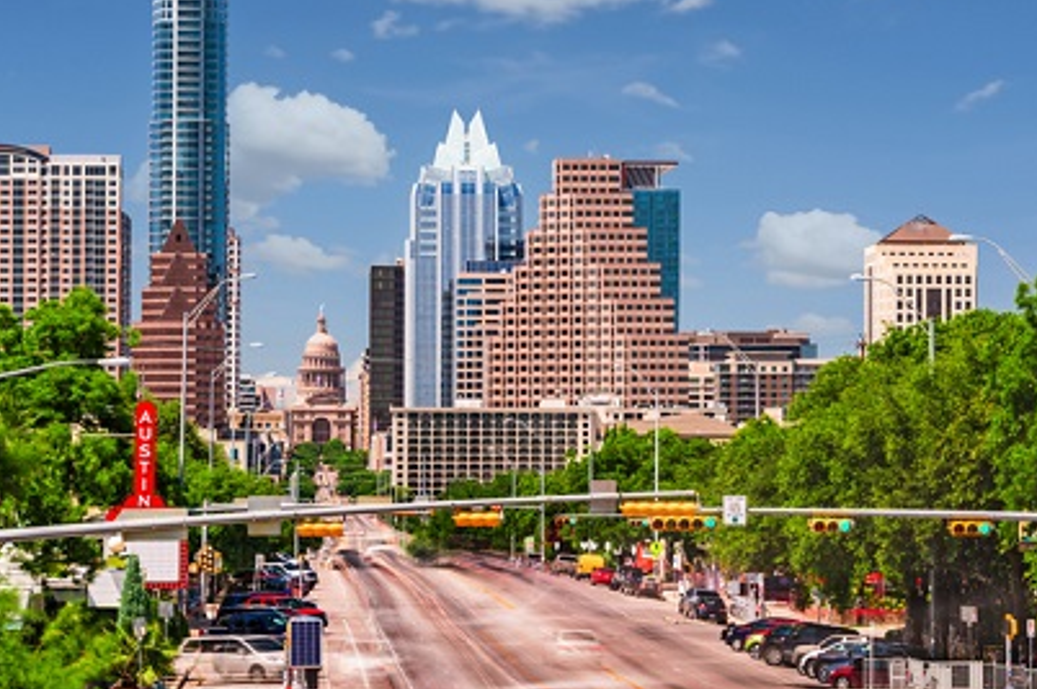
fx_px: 4546
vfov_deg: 8.7
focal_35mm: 158
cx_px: 431
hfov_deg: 13.0
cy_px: 281
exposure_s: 60
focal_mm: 125
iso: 64
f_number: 11
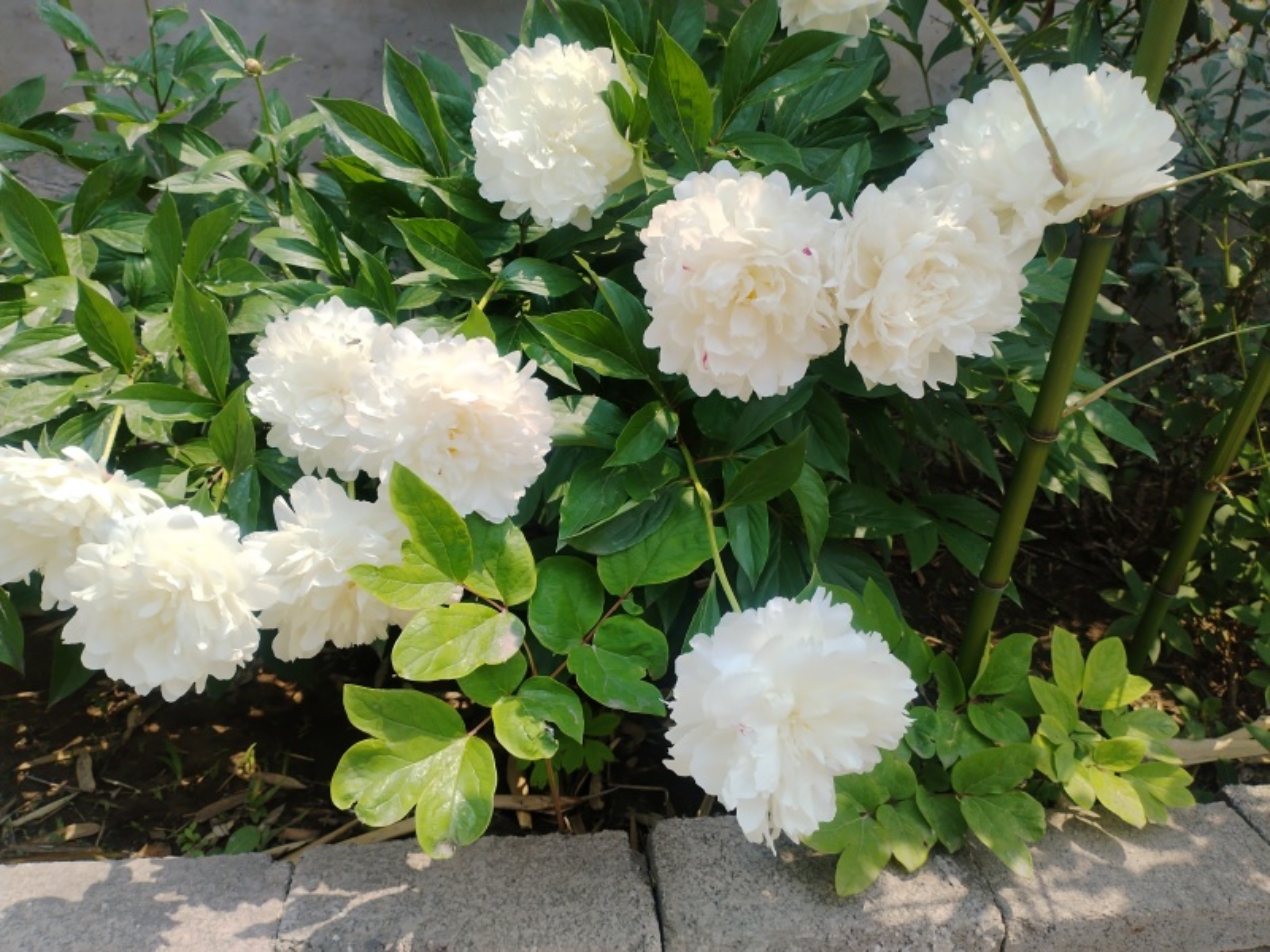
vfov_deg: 53.1
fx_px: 954
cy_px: 476
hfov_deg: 67.3
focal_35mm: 26
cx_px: 635
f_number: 1.8
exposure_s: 1/1400
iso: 100
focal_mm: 4.26
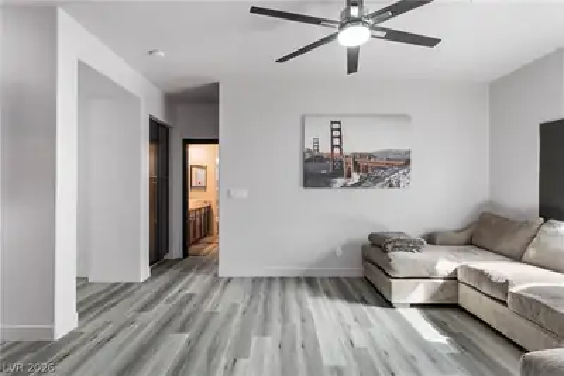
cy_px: 188
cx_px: 282
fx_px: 282
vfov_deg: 67.4
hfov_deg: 90.0
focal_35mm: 18
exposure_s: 1/6
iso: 400
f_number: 8
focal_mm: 18
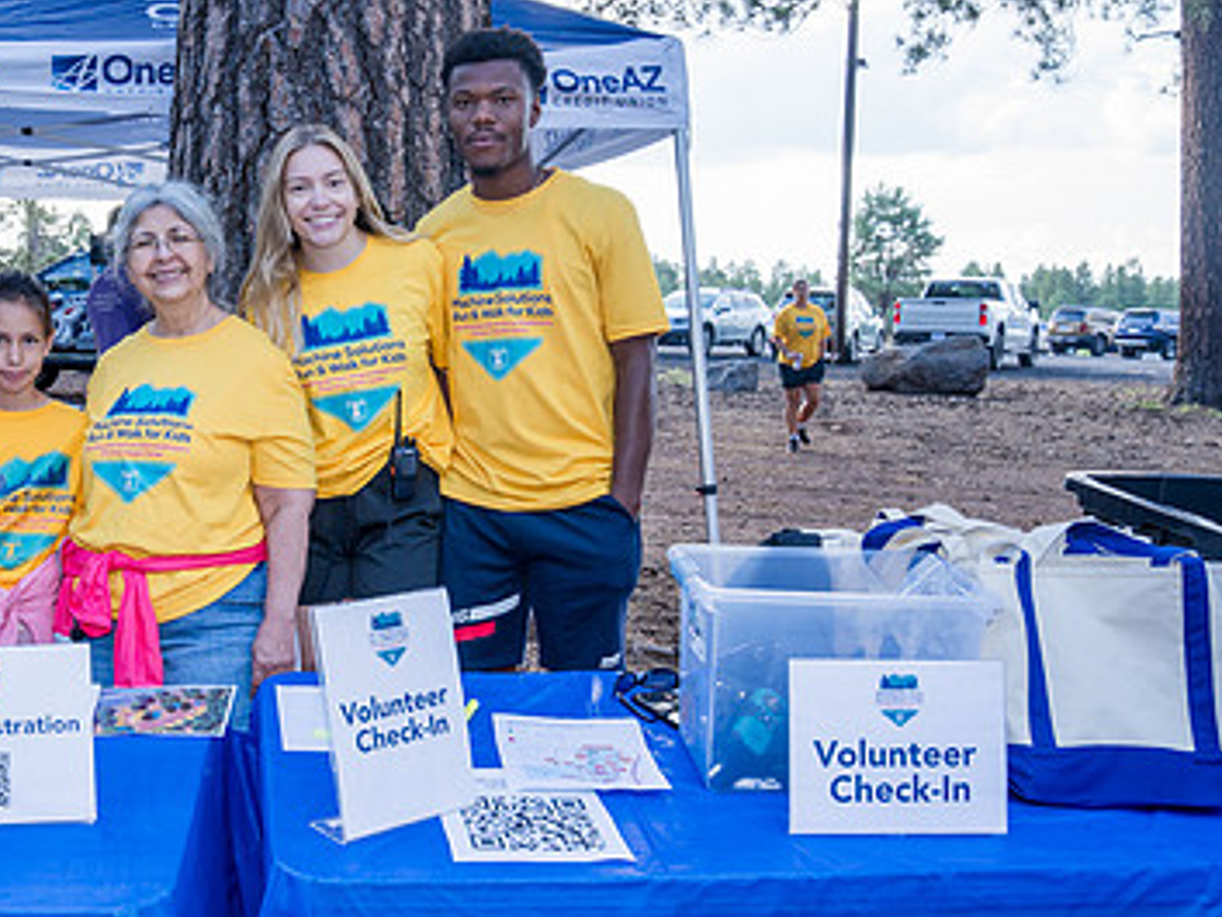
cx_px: 294
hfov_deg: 47.0
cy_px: 503
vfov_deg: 37.7
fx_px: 1342
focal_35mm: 38
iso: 320
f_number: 5
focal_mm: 24
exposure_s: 1/200
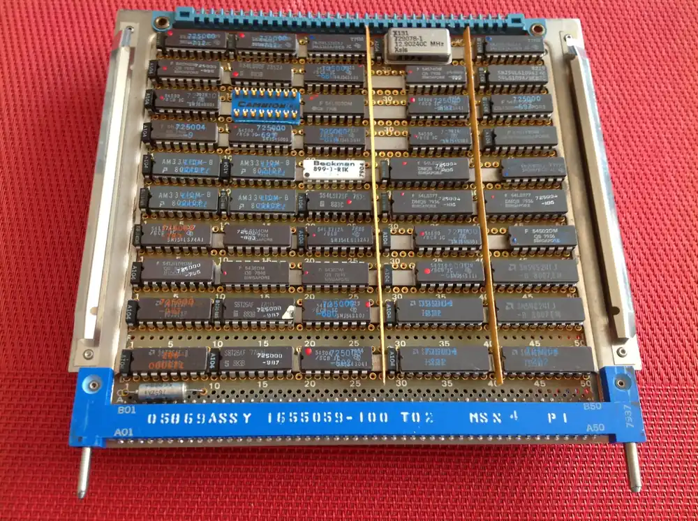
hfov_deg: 52.7
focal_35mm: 35
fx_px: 704
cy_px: 260
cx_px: 349
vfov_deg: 40.6
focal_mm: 4.28
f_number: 2.4
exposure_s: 1/24
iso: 64
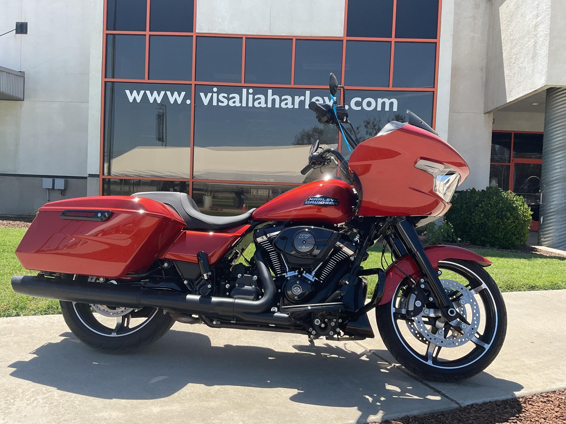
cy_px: 212
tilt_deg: -1.2
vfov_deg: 48.2
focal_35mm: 29
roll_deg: -1.2
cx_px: 283
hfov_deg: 61.7
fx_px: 474
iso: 16
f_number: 1.8
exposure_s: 1/781
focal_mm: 3
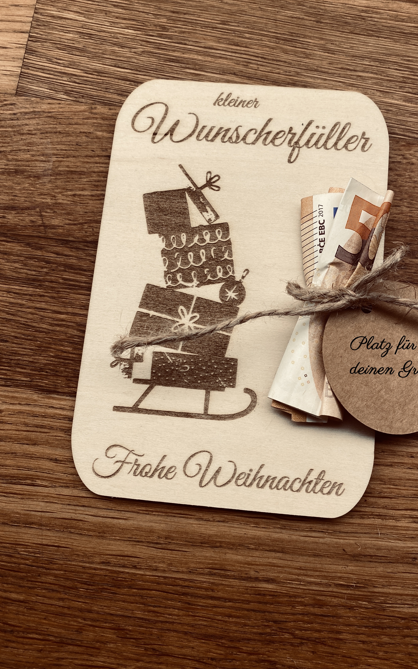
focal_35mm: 28
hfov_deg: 44.3
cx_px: 248
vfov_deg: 66.5
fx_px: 510
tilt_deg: -79.3
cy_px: 332
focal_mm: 4.25
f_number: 1.8
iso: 64
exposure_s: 1/100
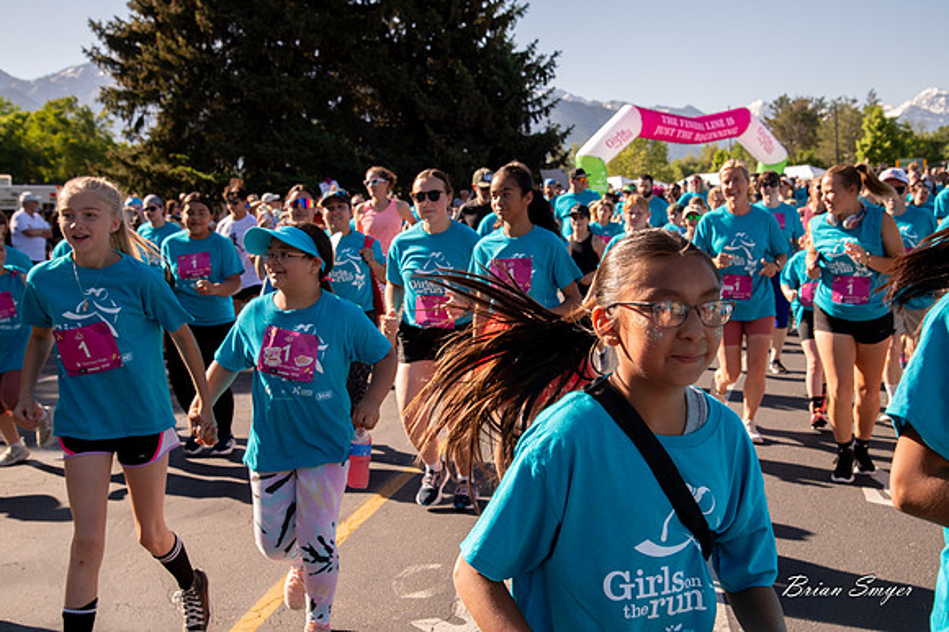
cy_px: 316
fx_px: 1302
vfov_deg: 27.3
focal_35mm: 49
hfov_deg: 40.0
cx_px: 474
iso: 800
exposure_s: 1/1000
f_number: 8
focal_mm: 48
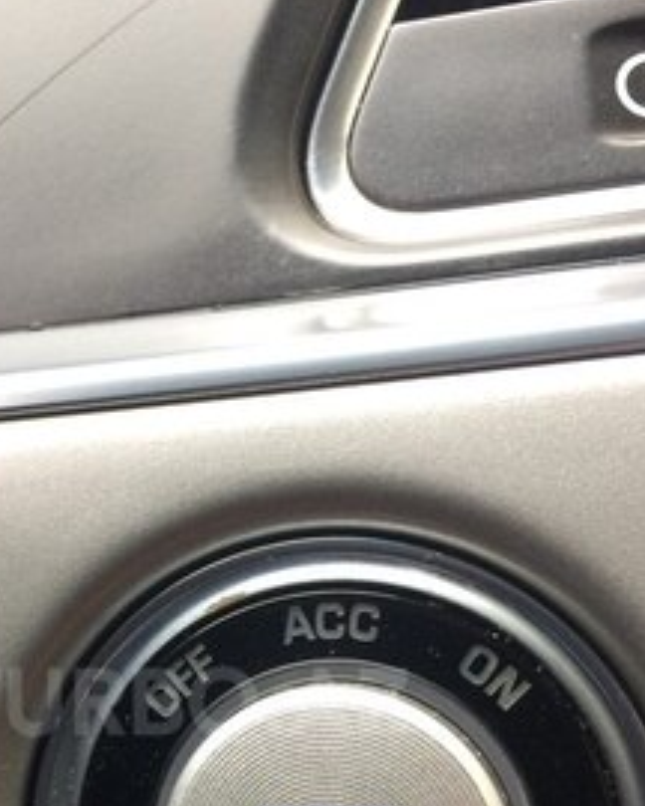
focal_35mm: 52
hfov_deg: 28.8
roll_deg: +6.0
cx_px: 179
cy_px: 702
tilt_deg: -20.4
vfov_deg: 34.3
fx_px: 1241
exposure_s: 1/33
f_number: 2.2
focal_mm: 4.15
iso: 125
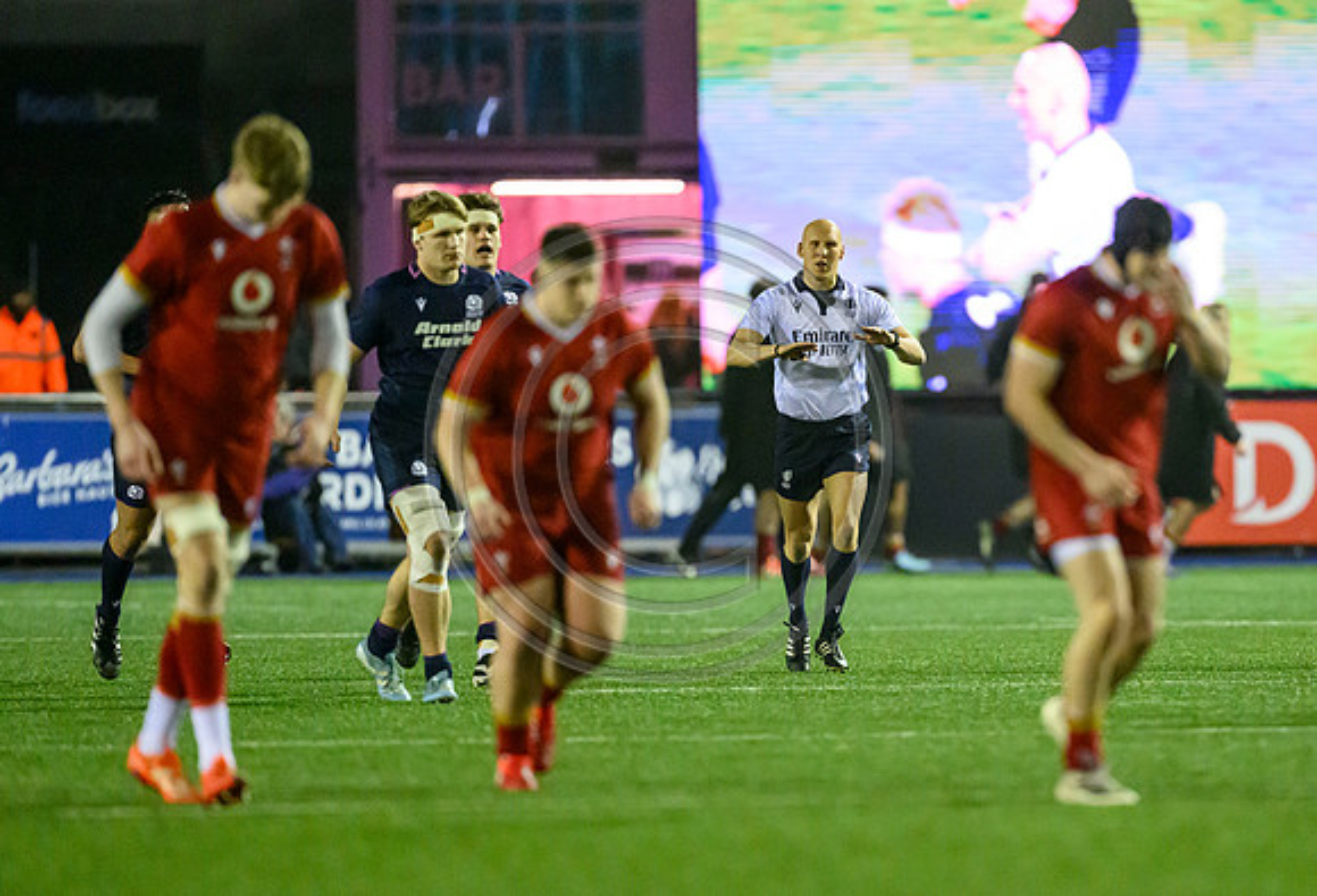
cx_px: 938
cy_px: 531
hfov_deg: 3.5
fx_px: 21284
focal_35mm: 578
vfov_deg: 2.4
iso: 12800
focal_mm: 400
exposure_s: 1/1600
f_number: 2.8
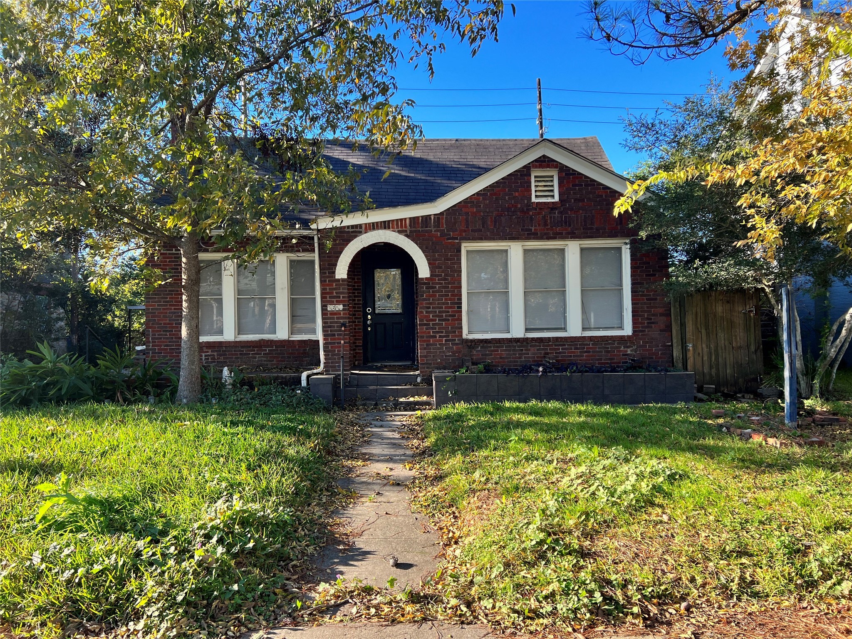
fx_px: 640
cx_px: 426
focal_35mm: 26
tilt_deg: +2.0
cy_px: 320
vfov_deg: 53.1
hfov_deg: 67.3
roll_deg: +1.7
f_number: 1.5
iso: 50
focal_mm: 5.7
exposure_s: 1/628
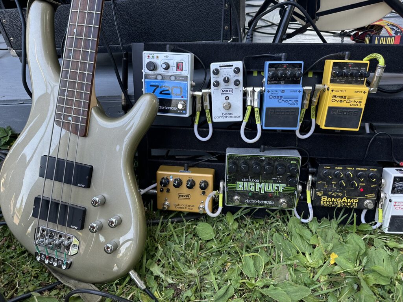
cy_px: 151
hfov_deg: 71.6
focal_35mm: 24
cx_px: 202
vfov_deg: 56.8
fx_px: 279
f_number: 1.78
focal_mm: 6.86
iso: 80
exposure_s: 1/120
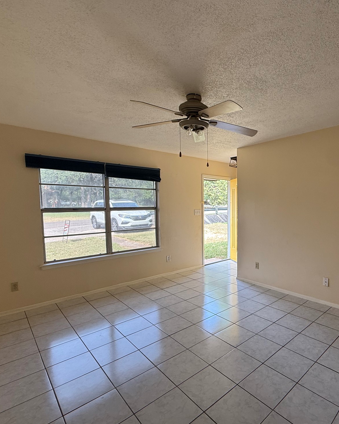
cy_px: 220
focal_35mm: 19
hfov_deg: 68.1
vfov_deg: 83.3
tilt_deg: -3.6
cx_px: 236
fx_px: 238
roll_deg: -0.6
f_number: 2.2
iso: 80
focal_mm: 2.22
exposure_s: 1/99
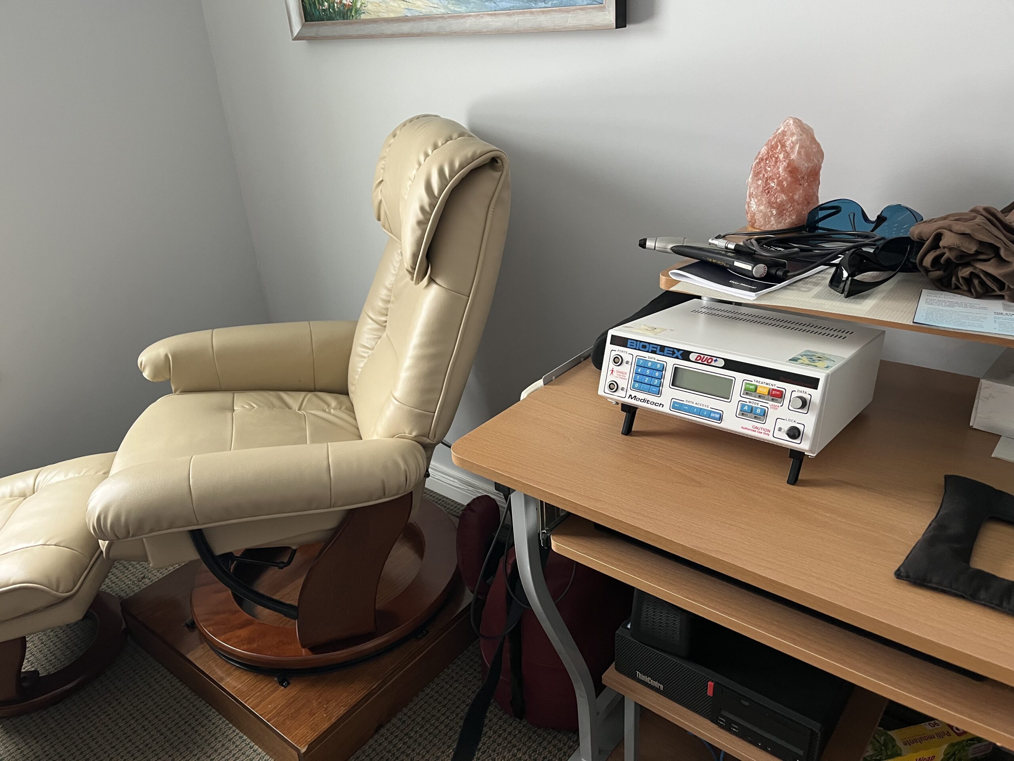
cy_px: 380
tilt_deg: -27.0
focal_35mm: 26
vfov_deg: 53.1
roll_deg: +4.2
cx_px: 507
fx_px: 762
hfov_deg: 67.3
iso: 250
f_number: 1.6
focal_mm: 5.1
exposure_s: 1/60
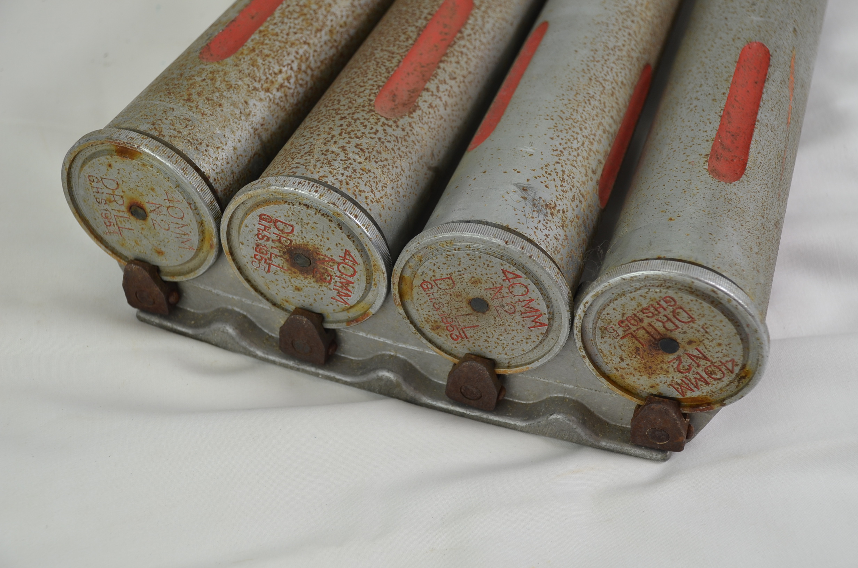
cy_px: 284
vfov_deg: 18.1
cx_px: 429
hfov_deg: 27.0
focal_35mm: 75
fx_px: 1784
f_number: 5.6
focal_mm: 50
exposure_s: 1/125
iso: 280
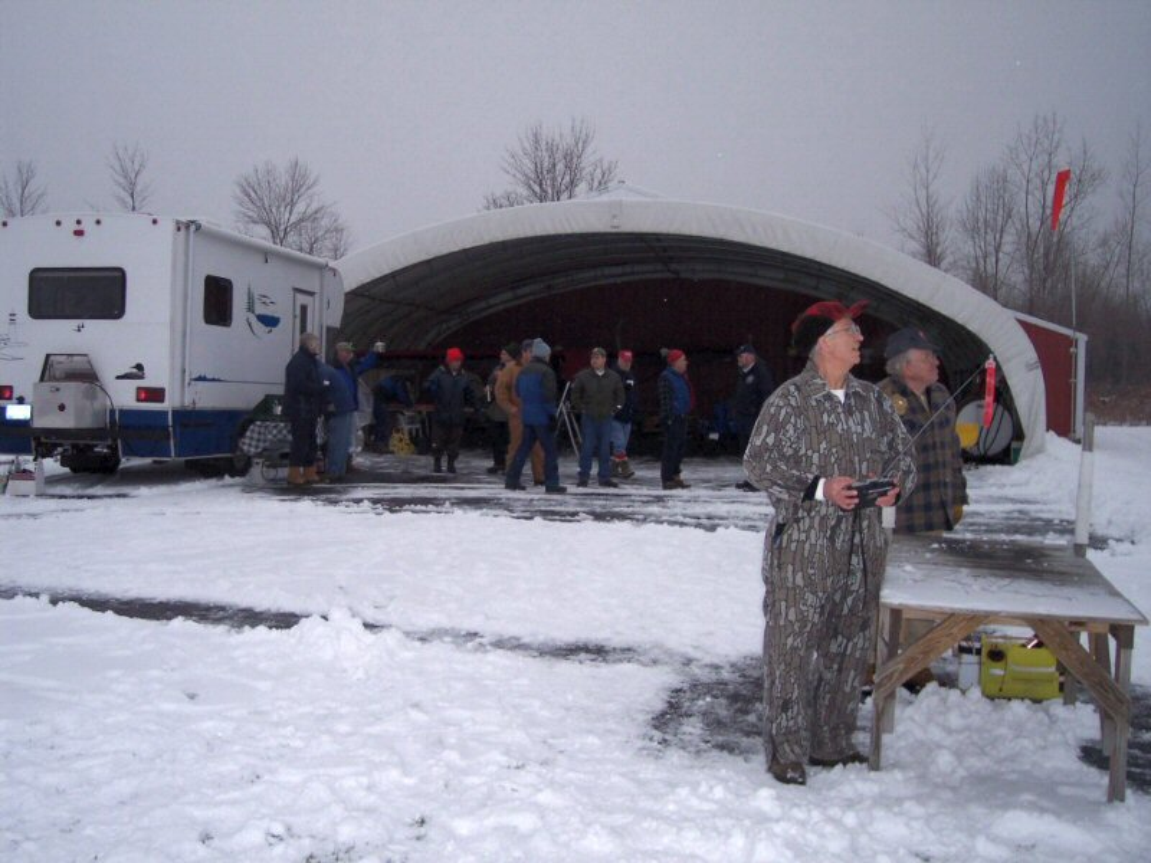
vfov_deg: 37.7
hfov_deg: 49.0
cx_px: 576
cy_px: 432
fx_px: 1264
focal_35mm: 38
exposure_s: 1/500
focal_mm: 8
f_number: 2.8
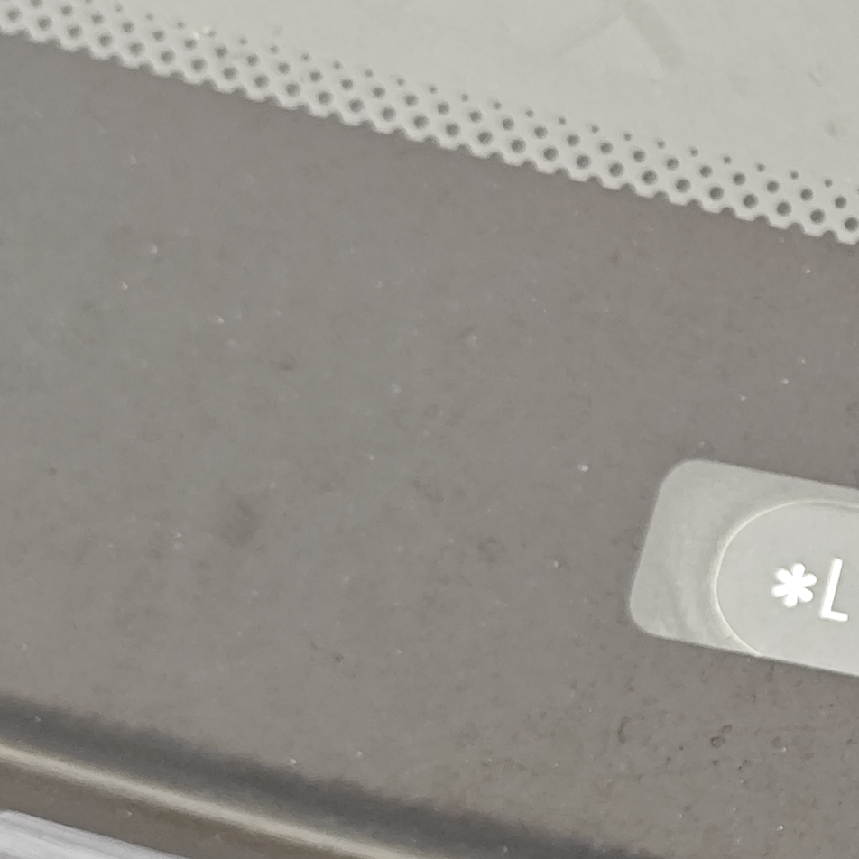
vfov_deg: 9.9
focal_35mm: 175
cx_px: 1560
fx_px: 4913
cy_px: 817
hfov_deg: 9.5
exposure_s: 1/100
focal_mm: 8.7
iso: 400
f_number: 1.9
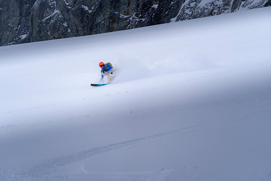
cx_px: 136
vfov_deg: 6.9
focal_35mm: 200
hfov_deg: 10.3
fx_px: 1506
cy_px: 90
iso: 100
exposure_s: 1/1000
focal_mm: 200
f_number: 4
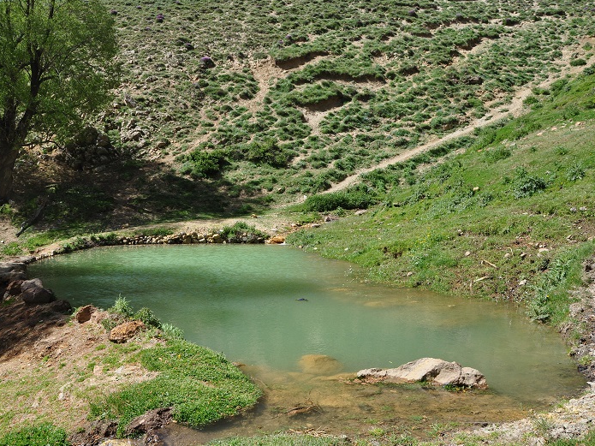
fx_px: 516
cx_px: 263
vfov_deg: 46.8
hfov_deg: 59.8
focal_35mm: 30
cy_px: 219
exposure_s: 1/250
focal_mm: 18
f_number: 10
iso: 280
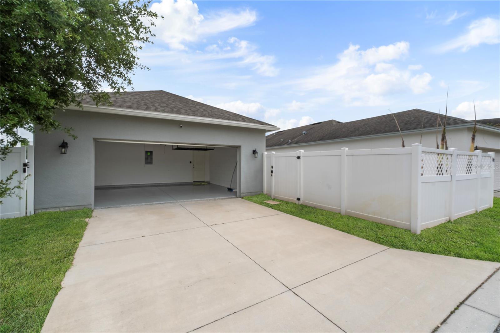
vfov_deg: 77.3
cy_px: 166
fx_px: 208
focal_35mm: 15
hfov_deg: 100.4
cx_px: 250
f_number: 20
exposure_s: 1/50
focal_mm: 10
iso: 250
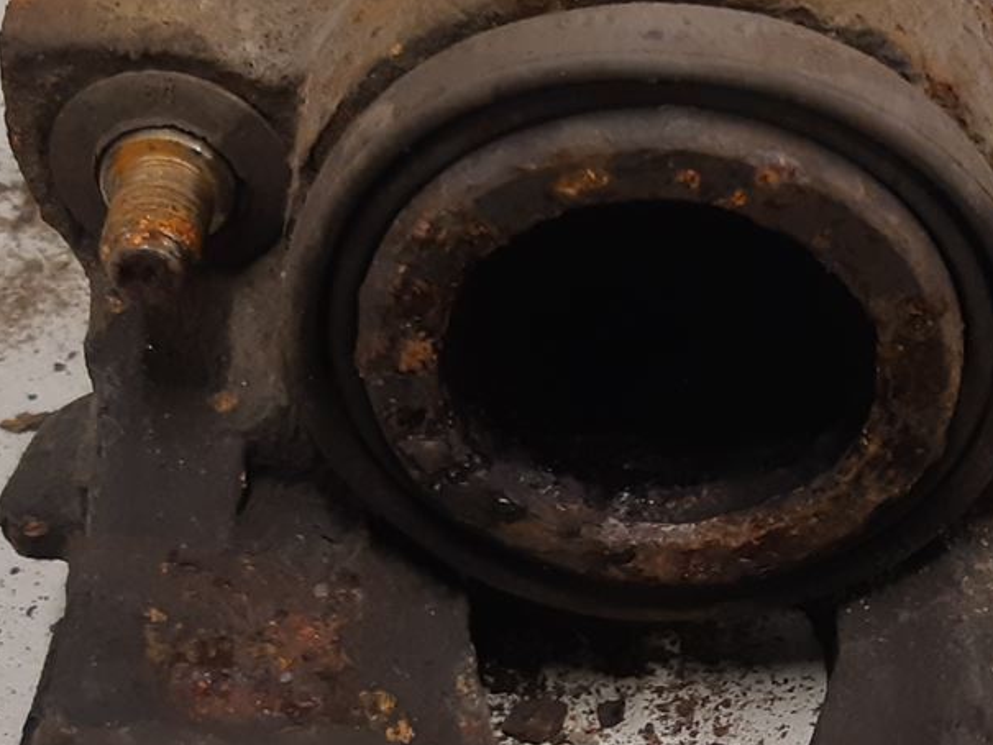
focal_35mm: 88
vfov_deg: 16.6
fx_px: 2525
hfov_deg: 21.9
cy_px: 655
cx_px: 806
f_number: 1.7
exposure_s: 1/50
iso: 125
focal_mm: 3.93
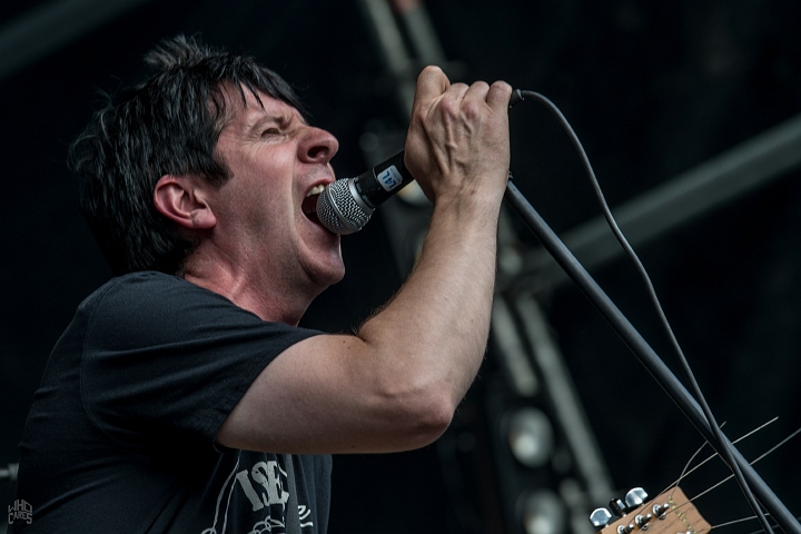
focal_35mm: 270
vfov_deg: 5.1
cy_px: 267
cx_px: 400
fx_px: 6007
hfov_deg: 7.6
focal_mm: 180
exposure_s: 1/100
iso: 100
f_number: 5.6
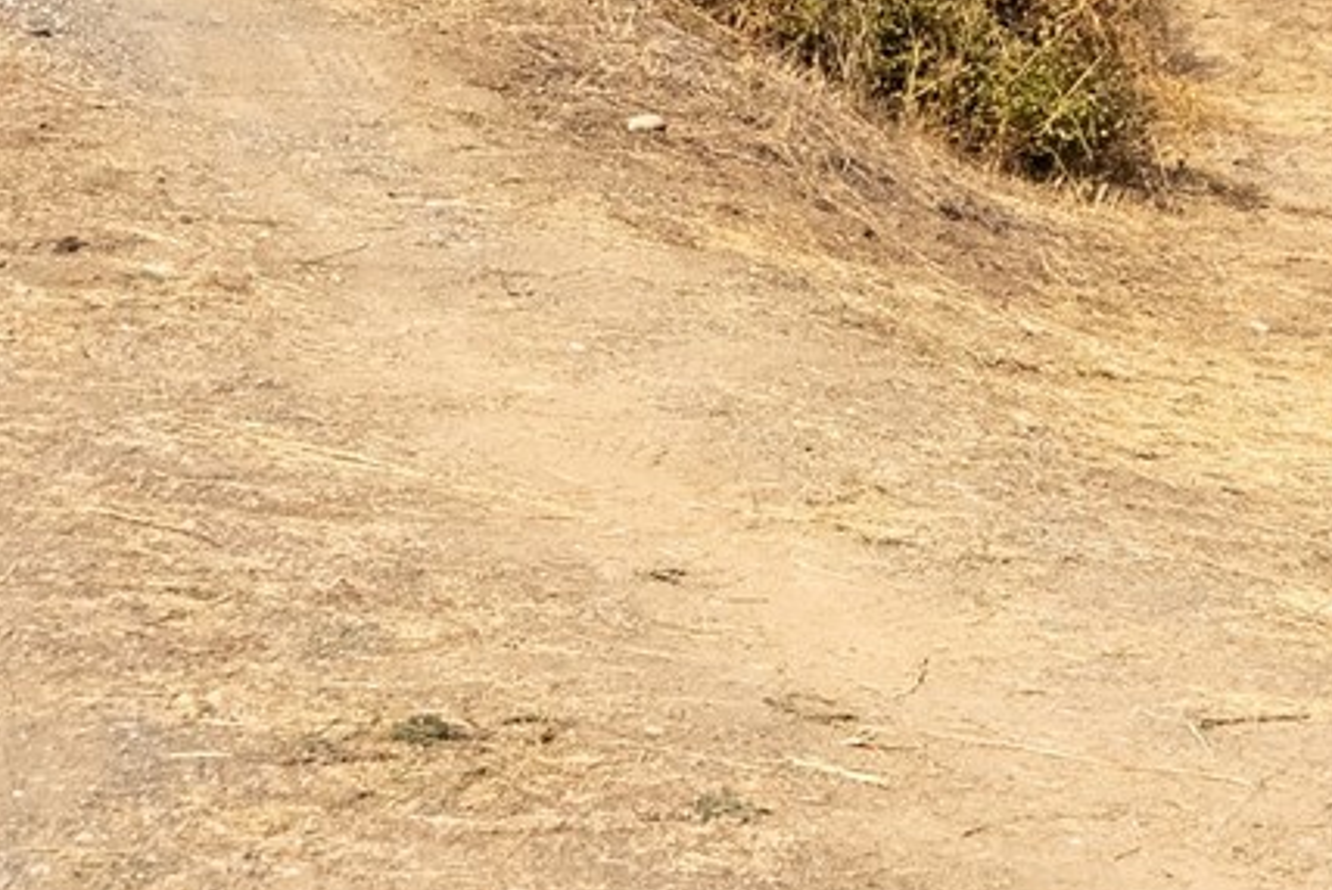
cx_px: 1723
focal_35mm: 95
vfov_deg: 14.0
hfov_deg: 19.8
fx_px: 3517
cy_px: -190
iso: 100
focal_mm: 24
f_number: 6.3
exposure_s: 1/8000
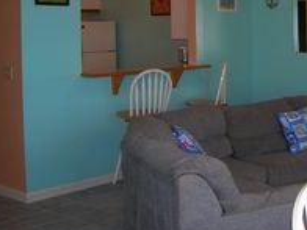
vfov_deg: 22.6
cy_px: 39
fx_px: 568
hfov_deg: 29.6
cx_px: 246
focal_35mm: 64
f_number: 2.9
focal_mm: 5.7
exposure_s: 1/60.1
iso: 70
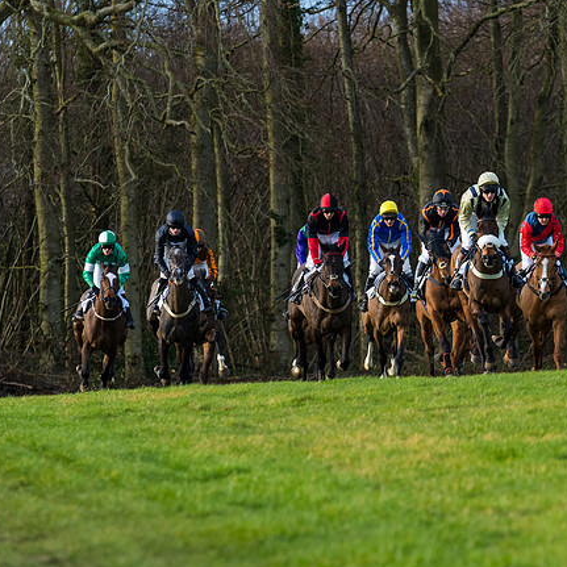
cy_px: 261
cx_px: 462
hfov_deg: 3.6
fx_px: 9118
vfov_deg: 3.6
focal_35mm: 492
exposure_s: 1/1000
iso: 400
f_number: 4
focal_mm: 200
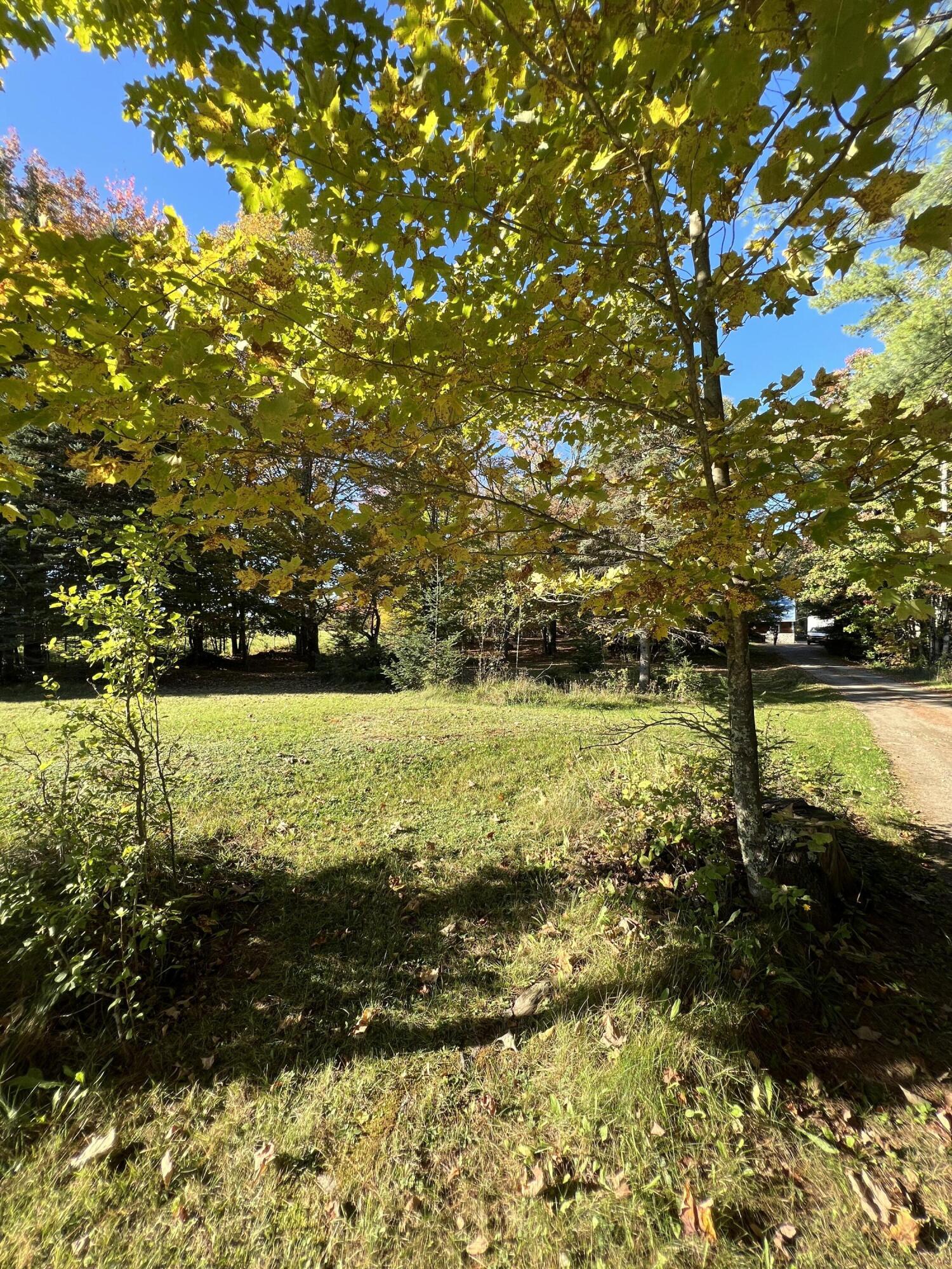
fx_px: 477
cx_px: 476
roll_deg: -0.5
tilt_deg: -0.1
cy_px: 634
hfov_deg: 89.9
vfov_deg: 106.2
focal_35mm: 13
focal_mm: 1.57
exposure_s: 1/326
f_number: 1.8
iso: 32
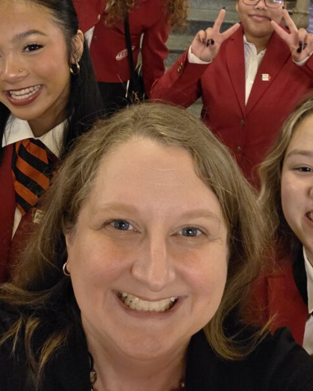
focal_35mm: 41
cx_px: 146
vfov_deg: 42.4
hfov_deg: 36.5
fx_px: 474
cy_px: 67
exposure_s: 1/60.2
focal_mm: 3.3
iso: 800
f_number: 2.2
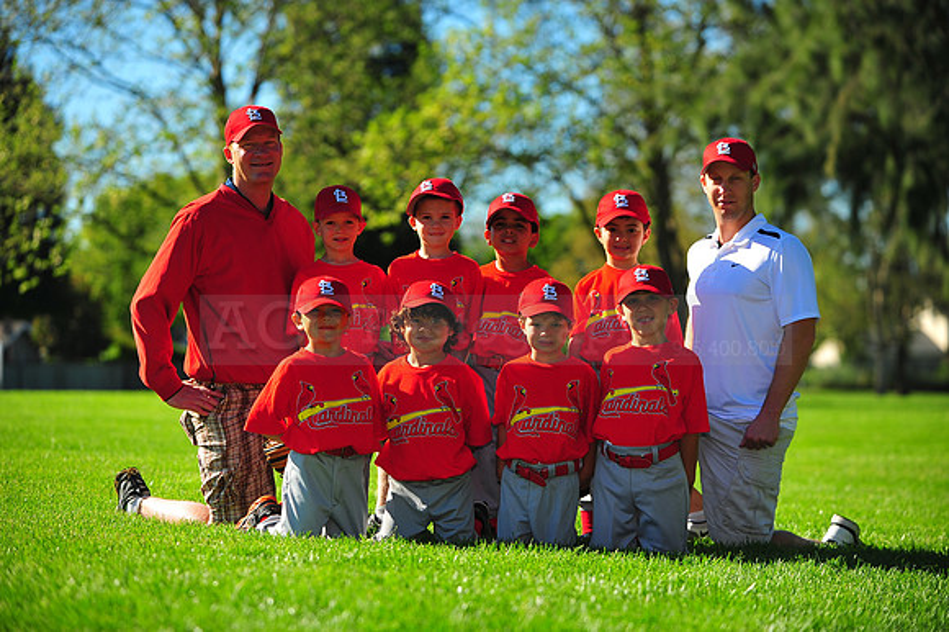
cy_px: 316
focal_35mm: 120
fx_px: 3161
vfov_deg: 11.4
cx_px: 474
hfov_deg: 17.1
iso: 200
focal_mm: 120
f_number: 3.5
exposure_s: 1/1600
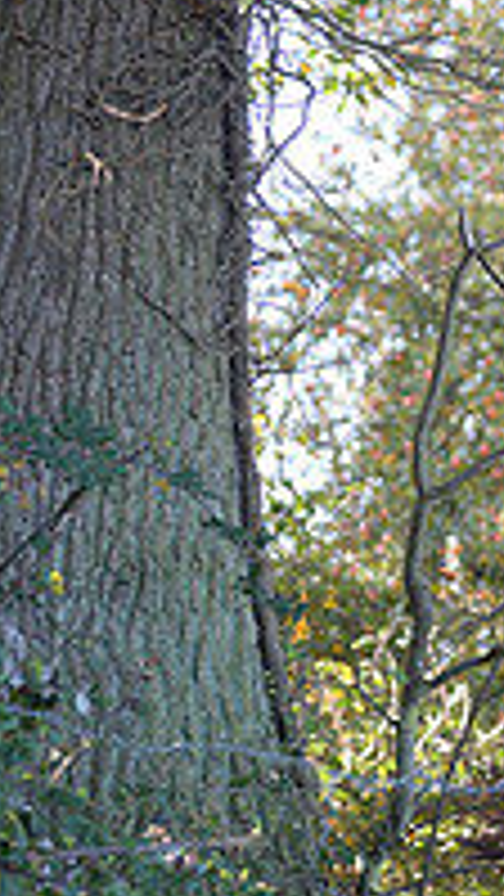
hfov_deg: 5.5
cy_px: 729
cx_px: 1084
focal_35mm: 214
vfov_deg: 10.0
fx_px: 5082
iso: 1000
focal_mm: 70
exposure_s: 1/1000
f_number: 2.8
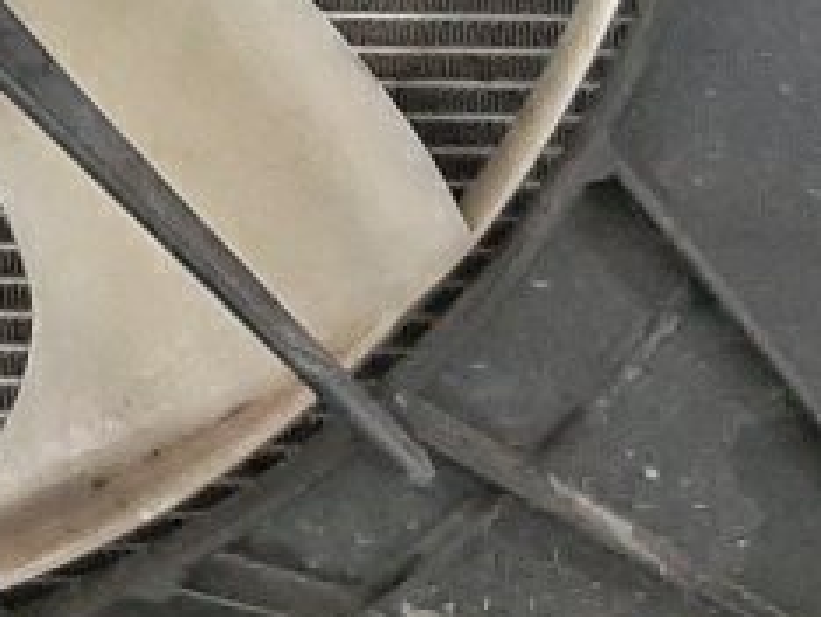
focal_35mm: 160
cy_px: -638
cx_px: -323
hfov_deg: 11.9
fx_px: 3799
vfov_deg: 8.8
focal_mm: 3.93
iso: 299
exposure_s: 1/25
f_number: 1.7
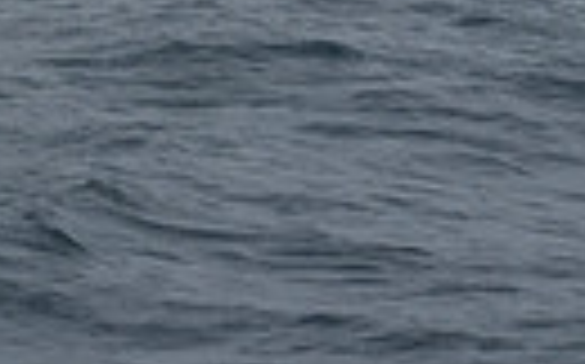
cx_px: -191
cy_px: -854
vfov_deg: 3.9
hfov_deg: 6.5
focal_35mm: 319
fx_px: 5081
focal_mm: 70
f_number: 8
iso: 250
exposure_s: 1/800
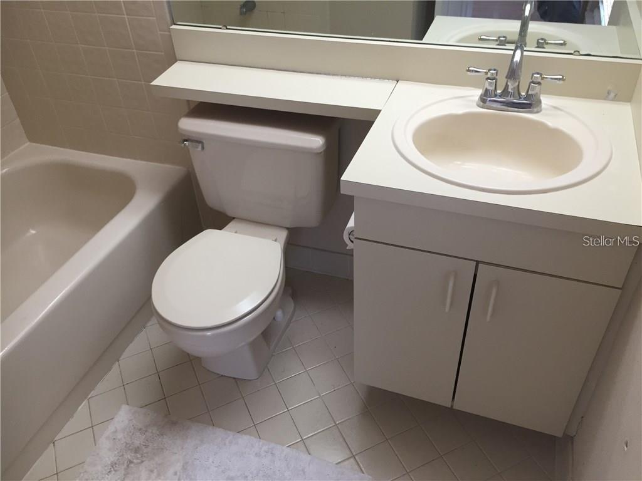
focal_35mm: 29
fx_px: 538
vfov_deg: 48.2
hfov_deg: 61.7
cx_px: 321
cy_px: 240
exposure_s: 1/30
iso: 40
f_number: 2.2
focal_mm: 4.15
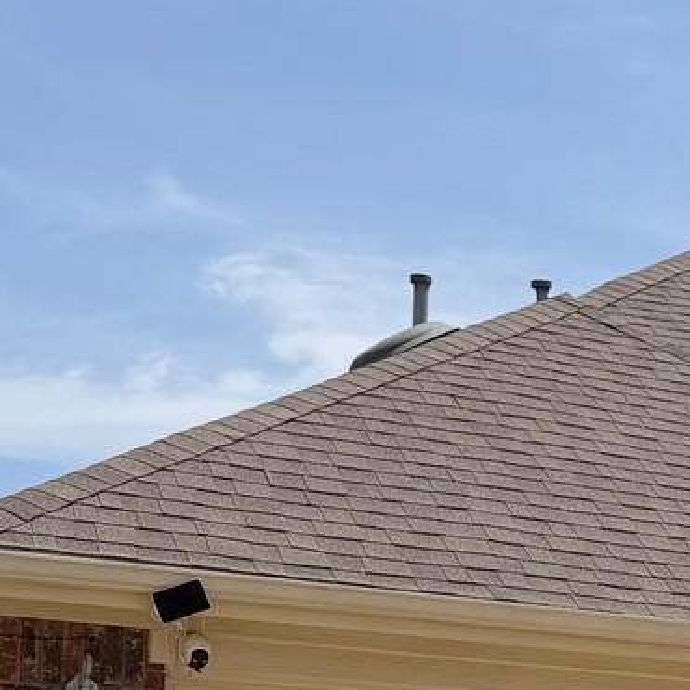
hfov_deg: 13.5
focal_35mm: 117
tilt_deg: +6.0
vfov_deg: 14.5
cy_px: 770
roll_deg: +0.0
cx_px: 1220
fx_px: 2639
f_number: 1.78
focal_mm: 6.76
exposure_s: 1/6711
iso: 80
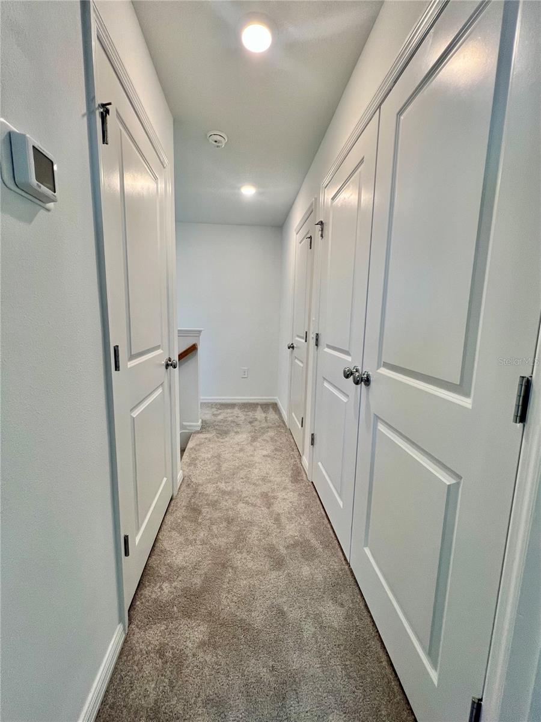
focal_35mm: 13
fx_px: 271
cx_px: 270
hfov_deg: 89.9
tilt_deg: -8.2
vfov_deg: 106.2
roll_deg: -1.6
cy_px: 361
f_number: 1.8
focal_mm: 1.57
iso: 100
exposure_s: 1/120
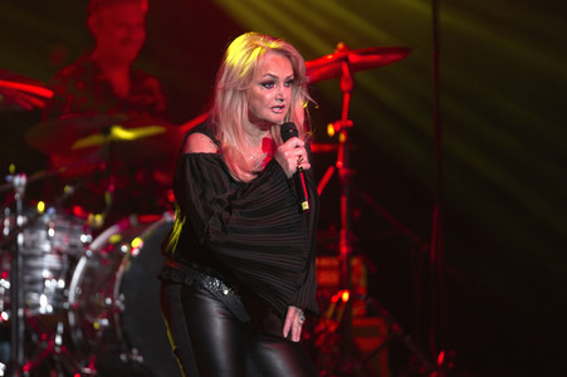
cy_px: 188
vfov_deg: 4.6
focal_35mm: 300
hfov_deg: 6.9
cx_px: 284
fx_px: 4721
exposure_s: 1/320
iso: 1600
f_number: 2.8
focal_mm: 300
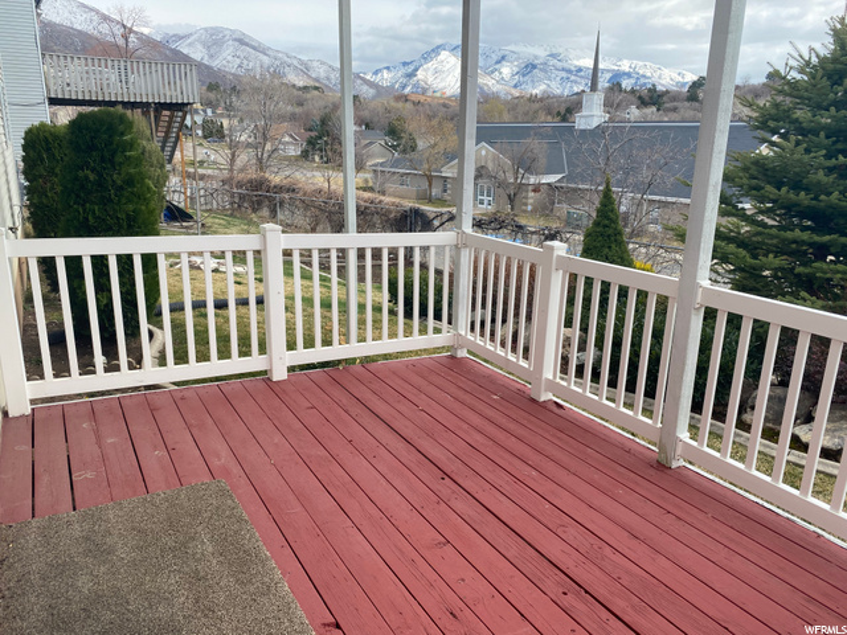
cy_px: 318
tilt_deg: -15.8
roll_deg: -0.8
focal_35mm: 26
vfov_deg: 53.1
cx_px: 424
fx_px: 636
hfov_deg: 67.3
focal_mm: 4.25
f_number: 1.8
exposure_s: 1/973
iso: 32
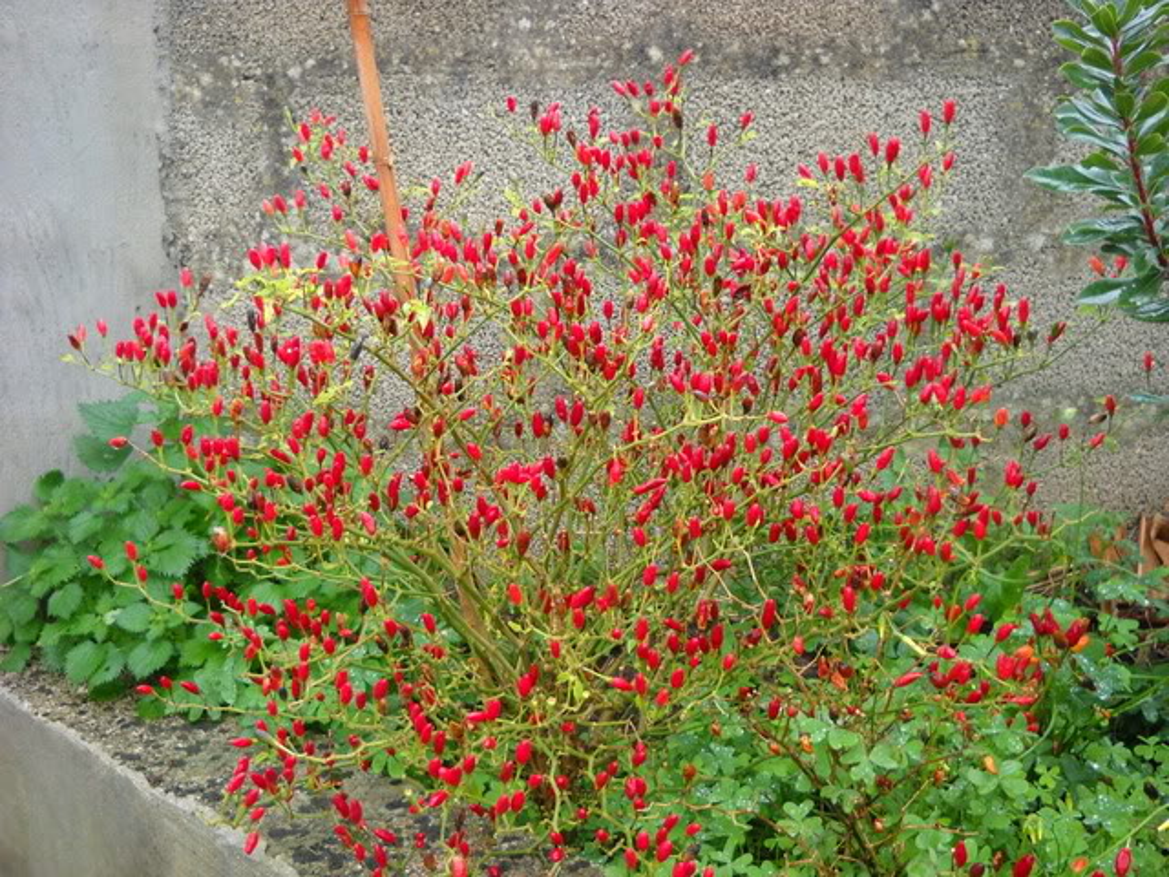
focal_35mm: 41
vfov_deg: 35.1
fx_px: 1385
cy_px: 438
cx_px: 584
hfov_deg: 45.8
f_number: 3.1
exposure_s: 1/60
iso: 70
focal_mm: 6.7
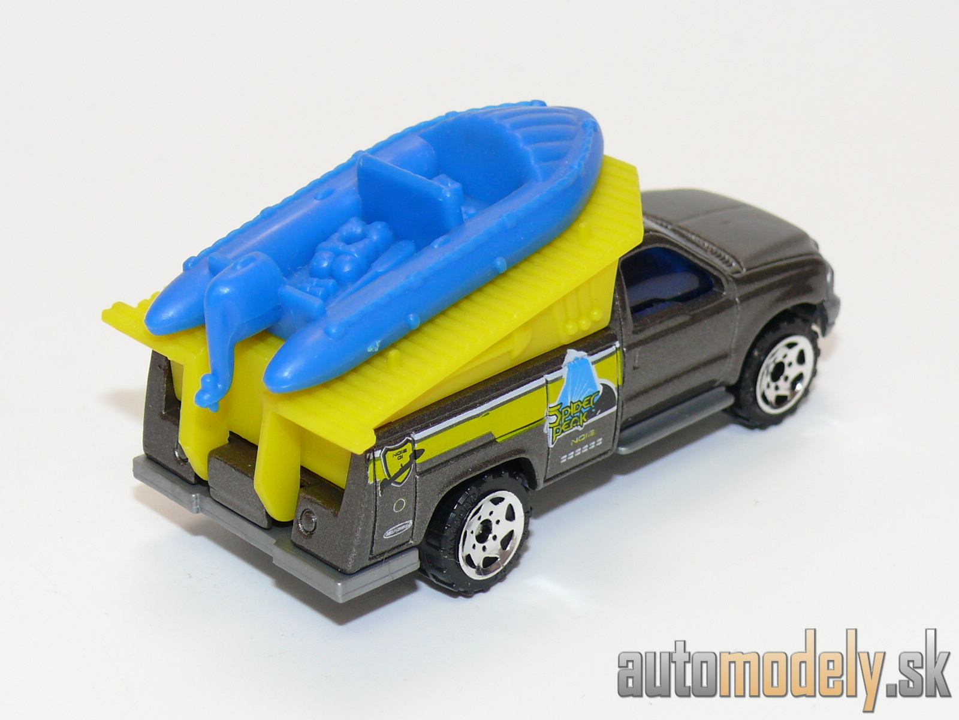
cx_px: 480
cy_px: 360
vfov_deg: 14.5
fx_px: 2826
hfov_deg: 19.3
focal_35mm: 102
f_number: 4
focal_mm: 13.3
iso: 100
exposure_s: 1/30
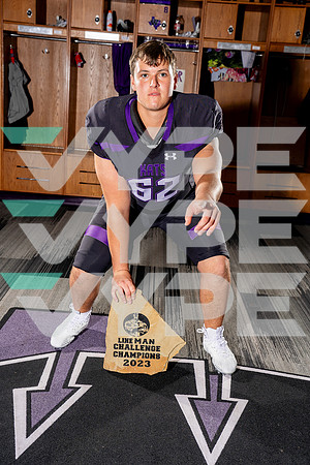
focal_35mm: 48
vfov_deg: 41.1
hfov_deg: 28.1
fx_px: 620
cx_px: 155
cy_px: 232
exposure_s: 1/250
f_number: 5.6
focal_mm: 48
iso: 100
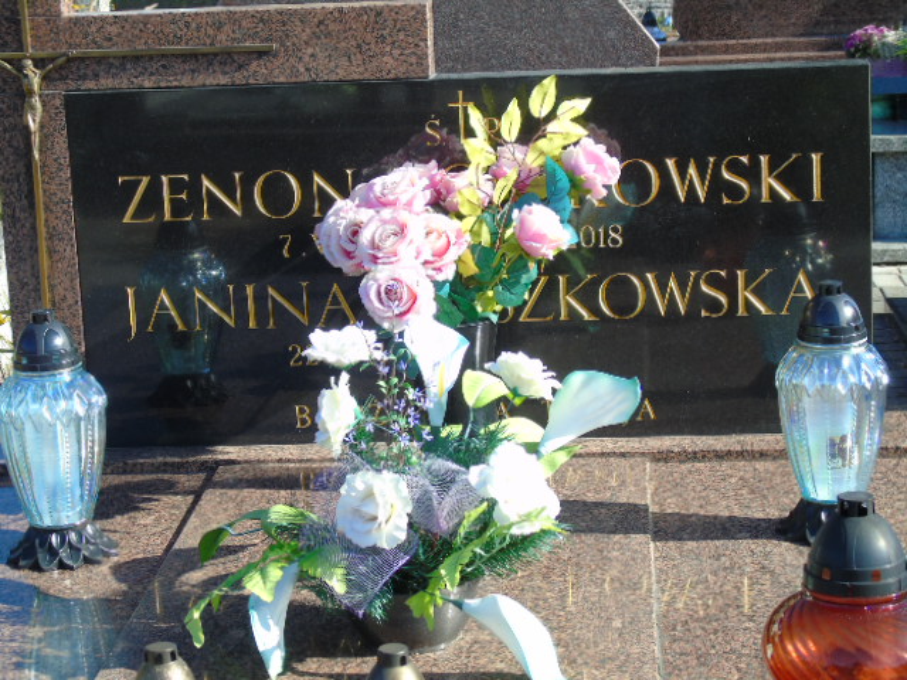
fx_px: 2149
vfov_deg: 18.0
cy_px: 340
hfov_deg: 23.8
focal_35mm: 82
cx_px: 454
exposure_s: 1/250
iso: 80
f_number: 4.1
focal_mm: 15
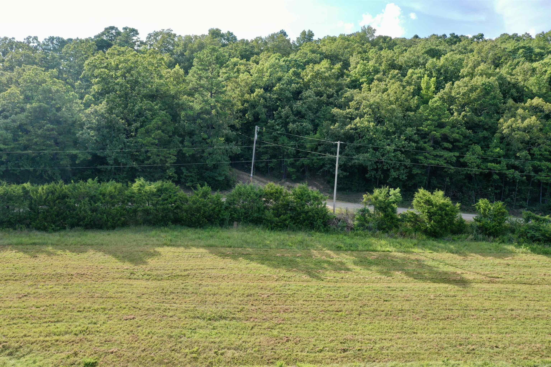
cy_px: 184
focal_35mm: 28
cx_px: 276
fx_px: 429
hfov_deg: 65.5
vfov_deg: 46.4
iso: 100
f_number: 6.3
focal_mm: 10.26
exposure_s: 1/200
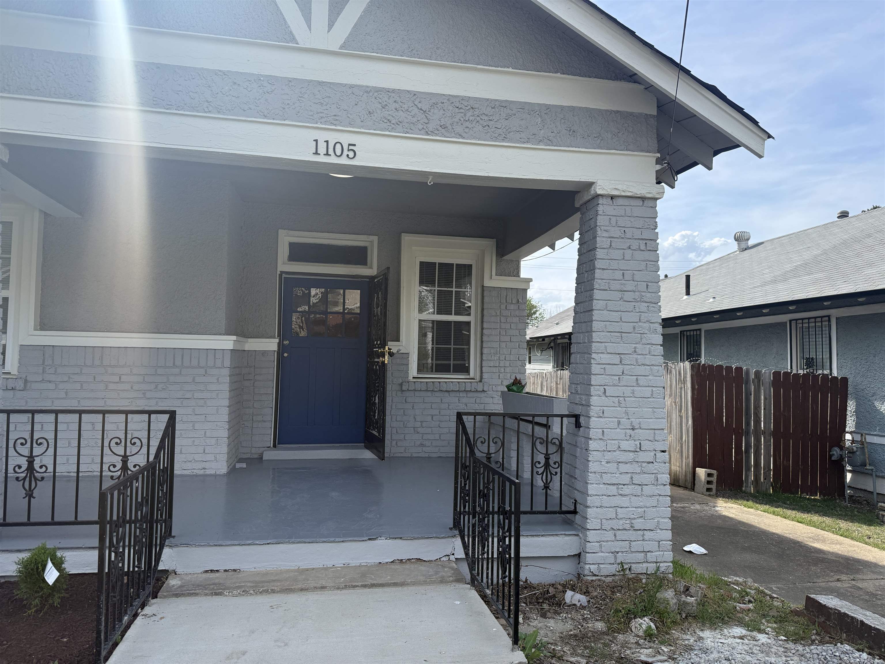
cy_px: 332
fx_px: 614
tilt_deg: +3.7
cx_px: 442
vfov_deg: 56.8
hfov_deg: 71.6
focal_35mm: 24
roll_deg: -2.1
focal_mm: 6.76
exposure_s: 1/3279
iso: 100
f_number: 1.78
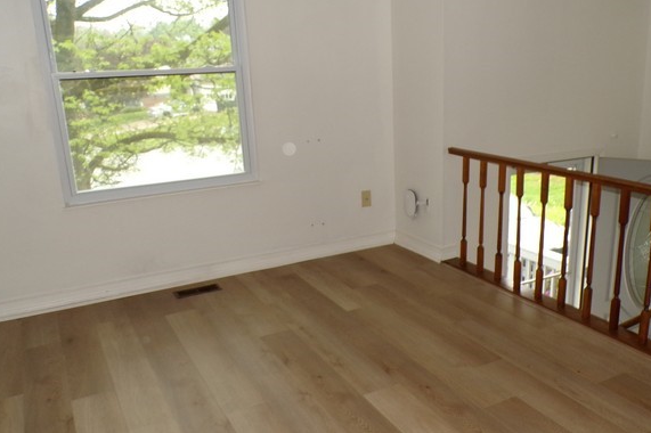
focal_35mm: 35
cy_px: 230
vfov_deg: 37.8
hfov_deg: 54.1
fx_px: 633
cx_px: 390
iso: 200
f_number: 3
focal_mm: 4.3
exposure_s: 1/34
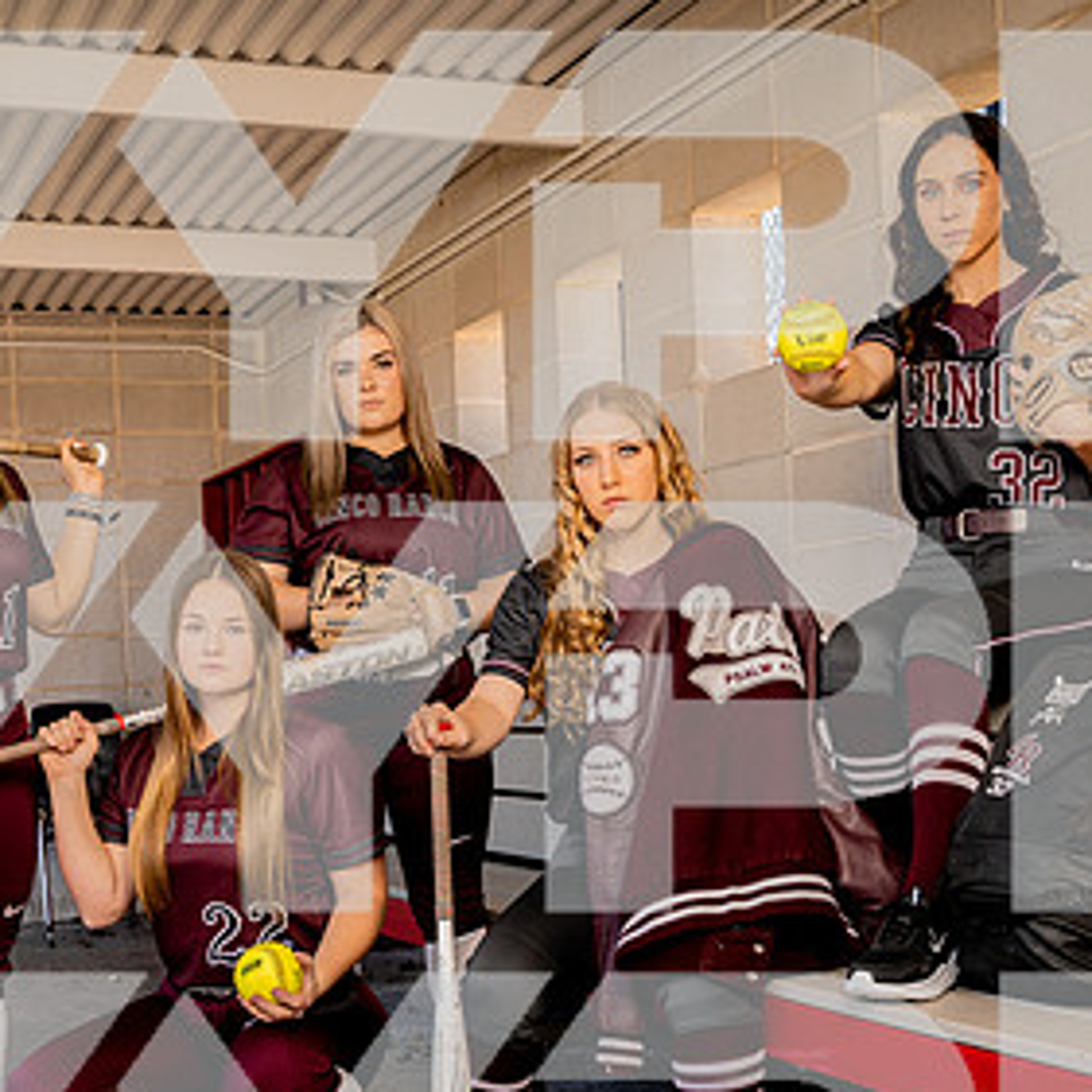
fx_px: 2070
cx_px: 470
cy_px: 709
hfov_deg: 29.5
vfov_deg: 29.4
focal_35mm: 58
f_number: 7.1
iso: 250
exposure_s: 1/250
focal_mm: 33
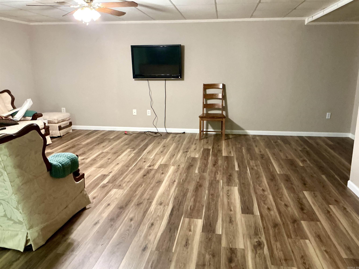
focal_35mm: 29
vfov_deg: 48.2
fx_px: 301
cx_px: 180
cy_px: 134
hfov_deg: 61.7
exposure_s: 1/30
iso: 320
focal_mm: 3
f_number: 1.8
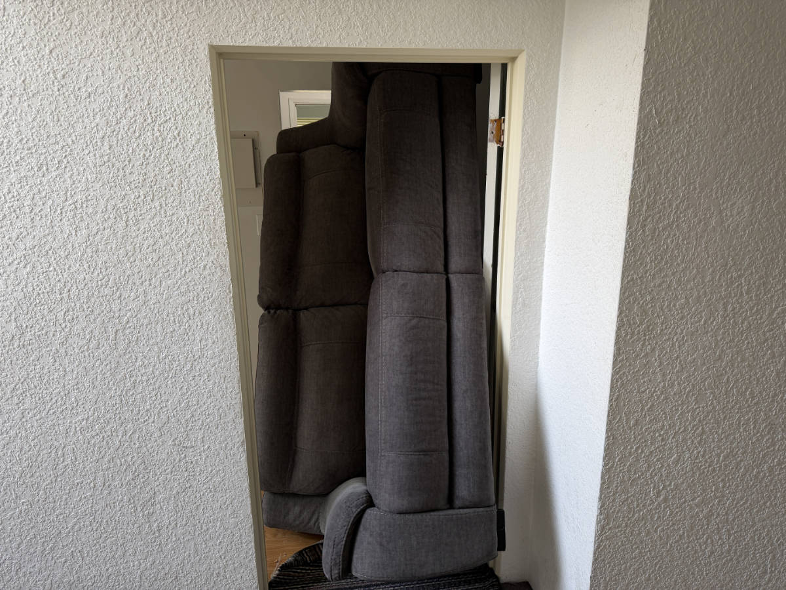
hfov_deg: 71.6
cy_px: 295
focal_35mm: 24
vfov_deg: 56.8
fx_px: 545
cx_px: 393
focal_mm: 6.8
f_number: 1.8
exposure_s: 1/120
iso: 100
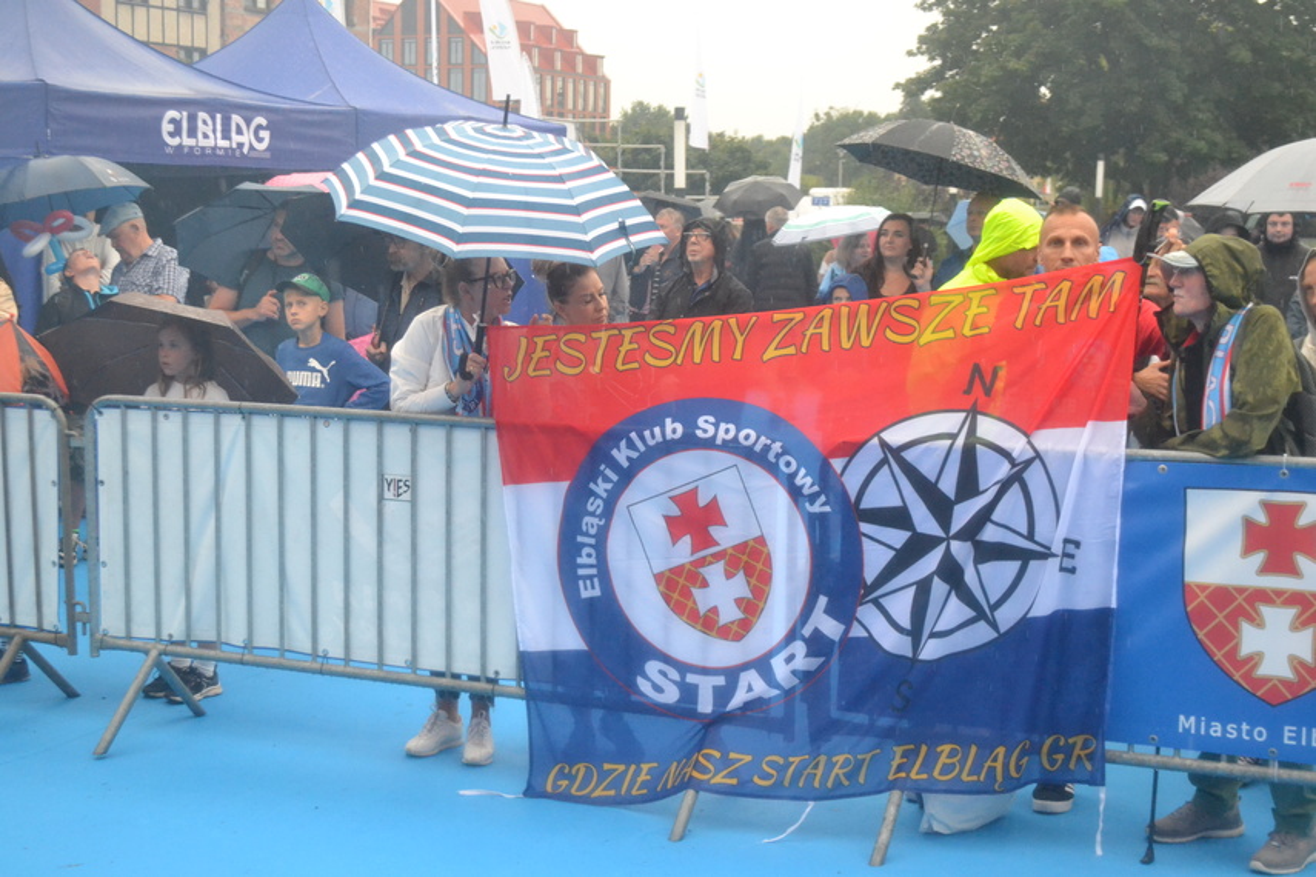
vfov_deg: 25.1
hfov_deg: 36.9
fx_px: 1974
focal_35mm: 54
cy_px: 438
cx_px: 658
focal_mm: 36
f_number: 5
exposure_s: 1/400
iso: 3200
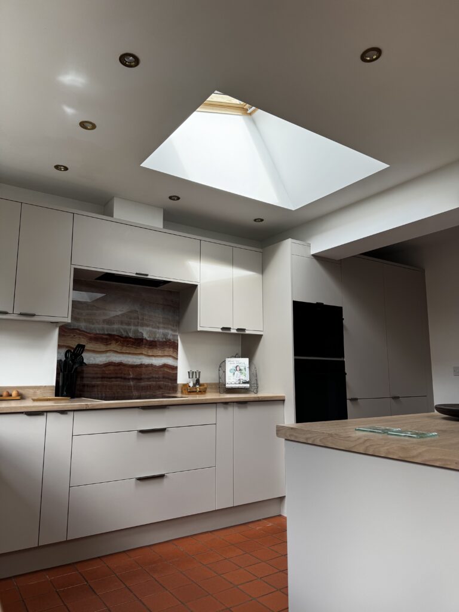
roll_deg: -0.2
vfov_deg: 71.6
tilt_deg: +9.6
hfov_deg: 56.8
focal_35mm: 24
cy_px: 306
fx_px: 424
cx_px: 230
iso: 64
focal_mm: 6.76
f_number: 1.78
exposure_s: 1/247
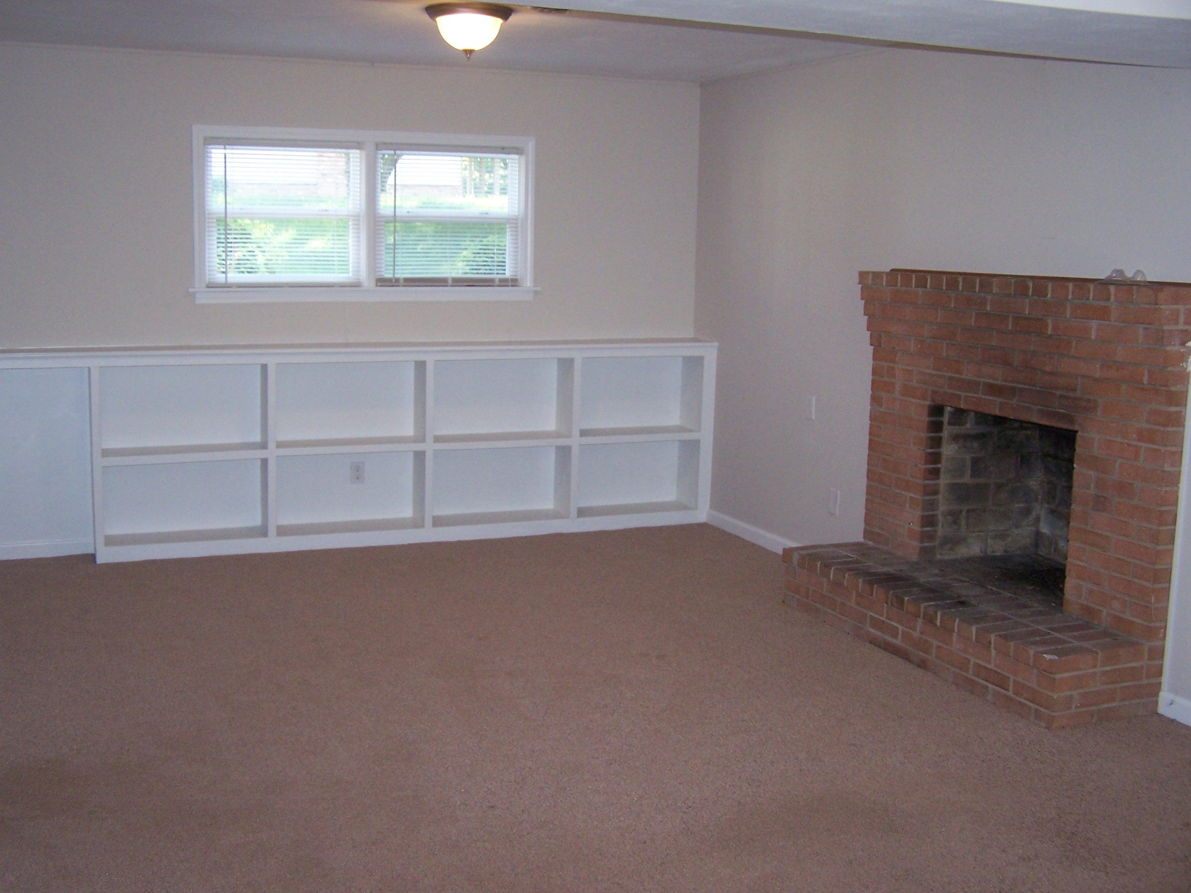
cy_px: 446
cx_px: 596
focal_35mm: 38
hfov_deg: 49.0
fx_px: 1307
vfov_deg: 37.7
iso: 140
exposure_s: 1/60
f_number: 2.8
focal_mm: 6.3
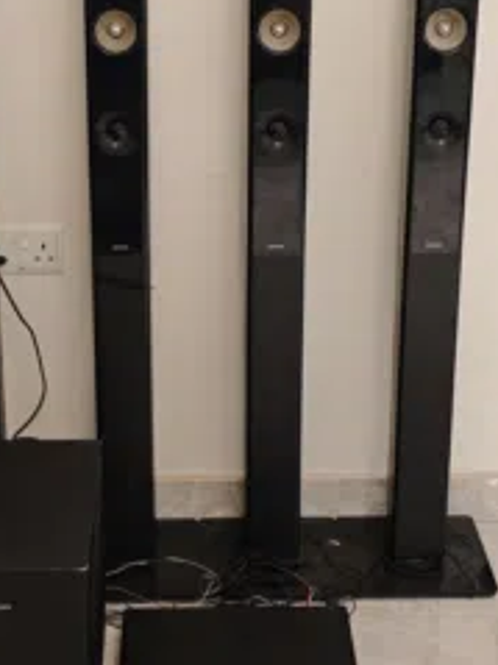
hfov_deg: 19.1
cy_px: 312
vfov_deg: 25.3
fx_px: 1478
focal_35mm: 77
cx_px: 200
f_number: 1.63
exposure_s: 1/33.3
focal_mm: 8.72
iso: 800
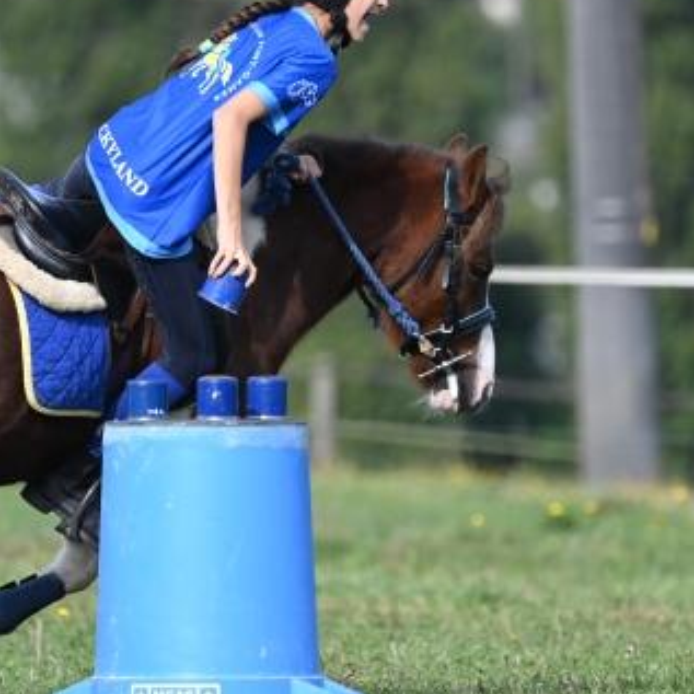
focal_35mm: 856
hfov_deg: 2.0
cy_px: 304
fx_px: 19416
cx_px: 276
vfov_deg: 2.0
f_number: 5.6
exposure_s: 1/1250
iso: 500
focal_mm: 400
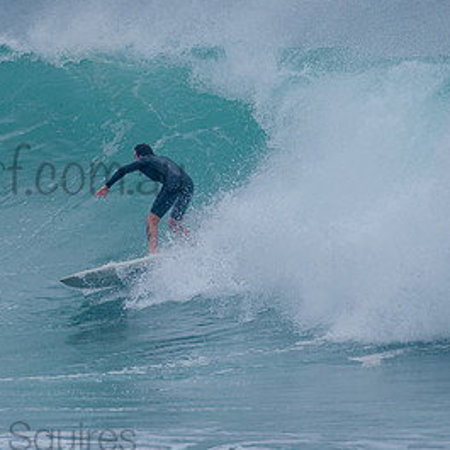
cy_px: 155
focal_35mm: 1138
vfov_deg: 1.5
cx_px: 5
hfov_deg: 1.5
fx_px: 16737
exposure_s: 1/2000
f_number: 5.6
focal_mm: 500
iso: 450
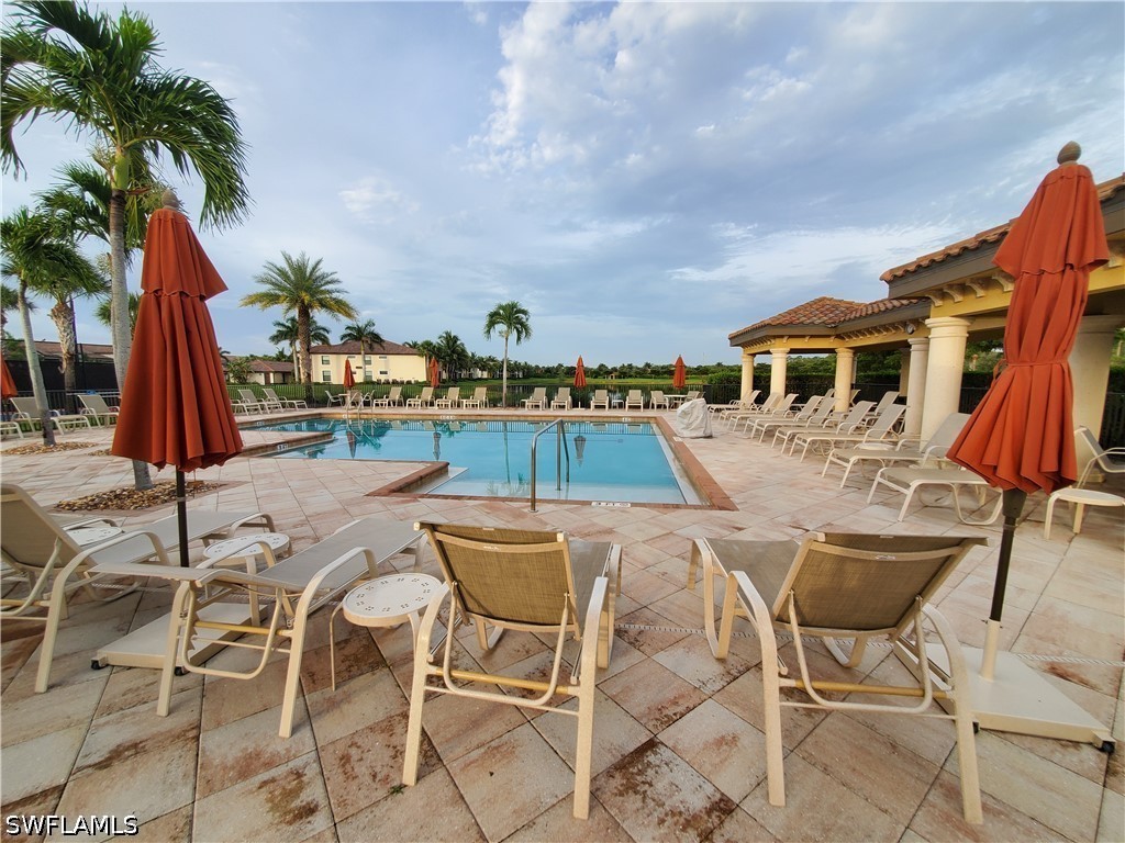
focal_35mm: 13
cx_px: 562
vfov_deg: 89.9
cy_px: 422
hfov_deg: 106.2
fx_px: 422
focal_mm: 1.8
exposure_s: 1/214
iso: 50
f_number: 2.2
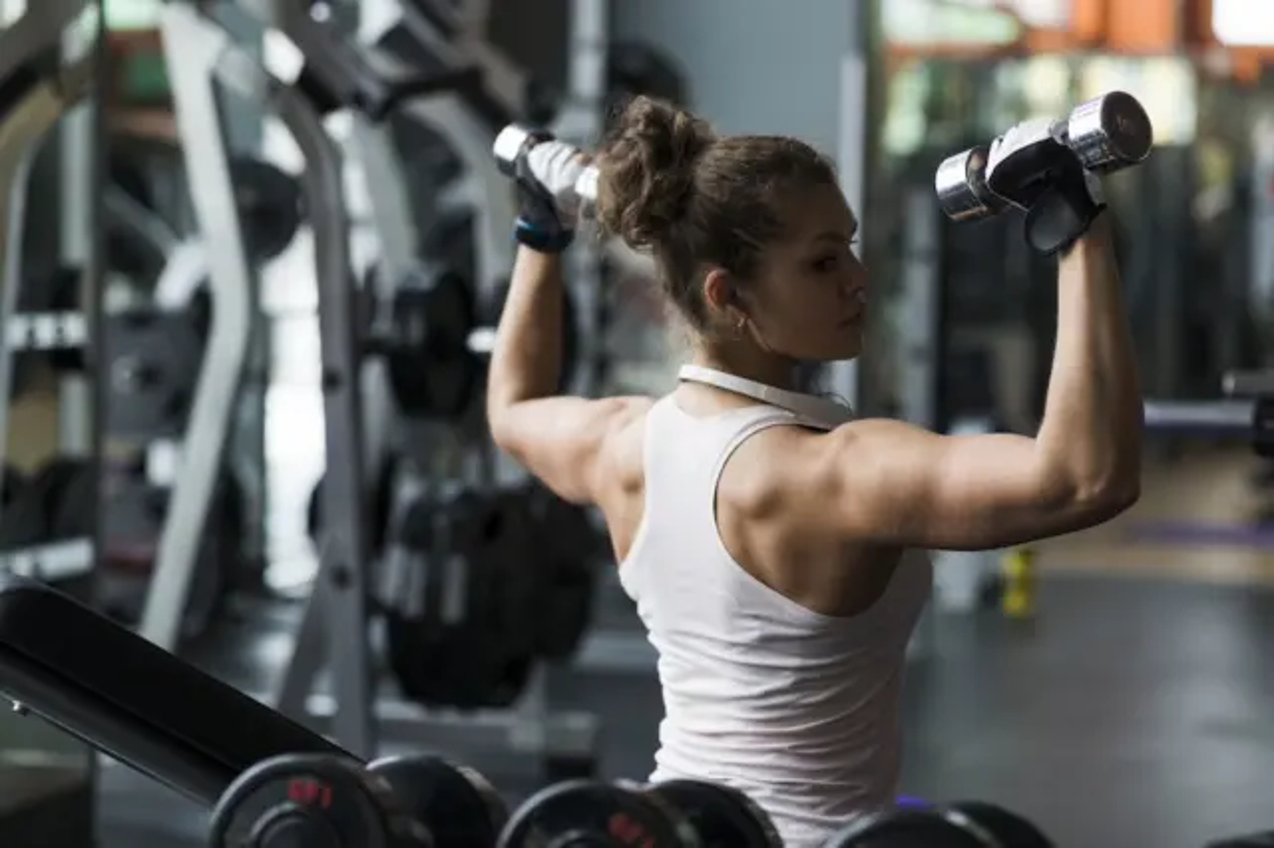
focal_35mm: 85
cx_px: 637
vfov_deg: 16.1
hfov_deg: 23.9
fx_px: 3006
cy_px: 424
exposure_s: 1/200
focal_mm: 85
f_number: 2.5
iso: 320
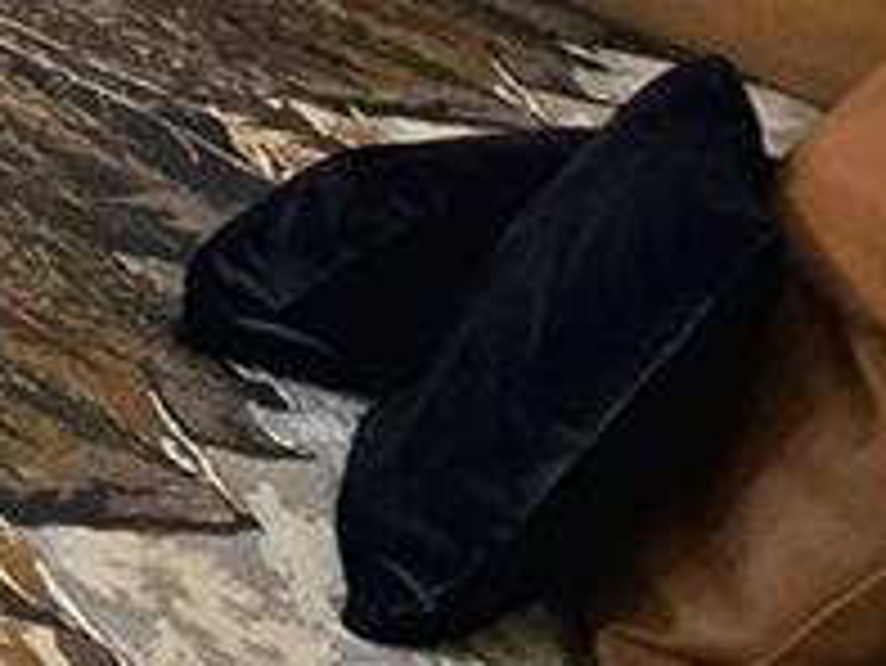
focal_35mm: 95
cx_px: -1522
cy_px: -738
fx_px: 2433
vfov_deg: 13.1
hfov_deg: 12.7
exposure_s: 1/120
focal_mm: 2.2
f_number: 1.9
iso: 320
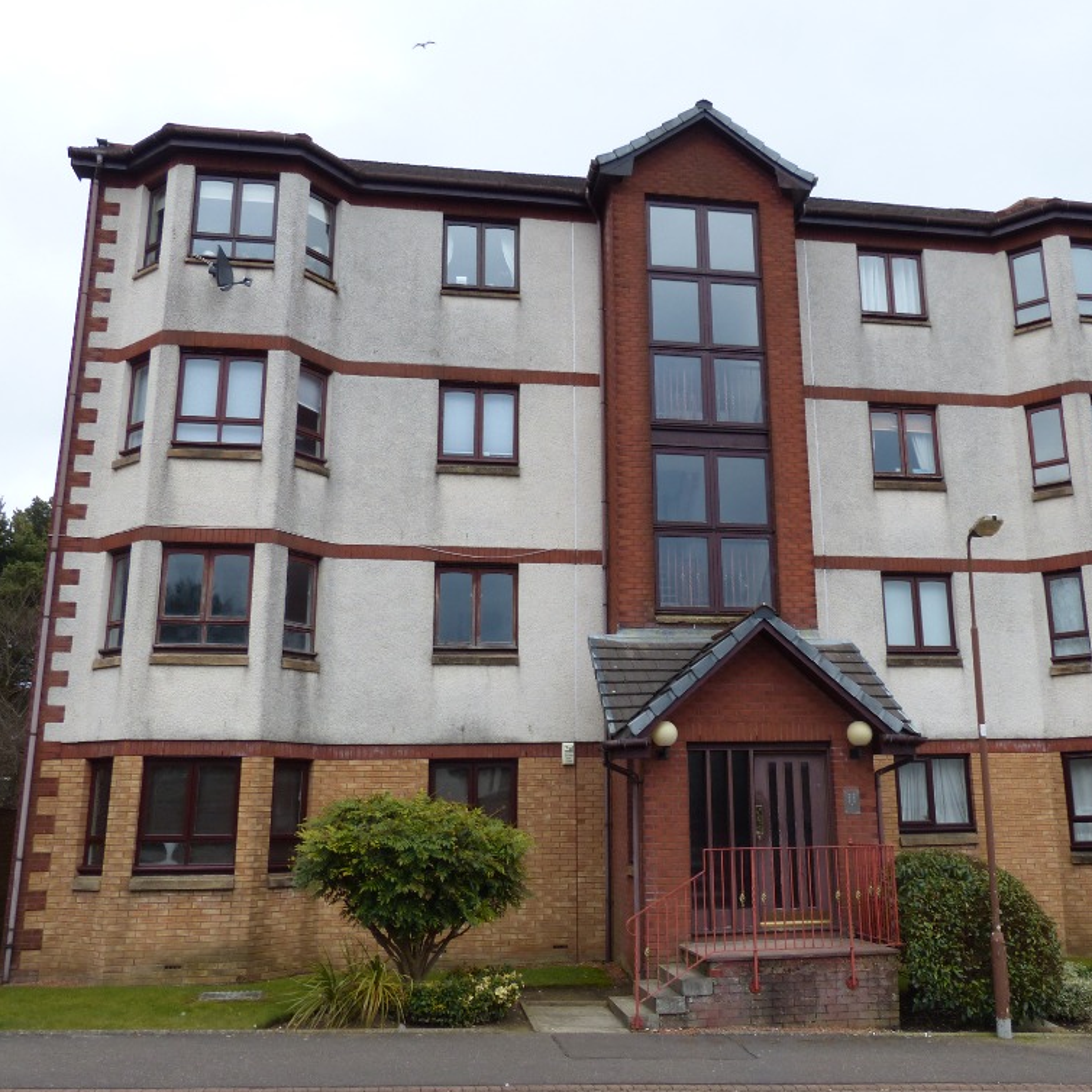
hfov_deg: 53.7
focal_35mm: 30
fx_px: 1071
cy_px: 552
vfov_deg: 54.0
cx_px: 643
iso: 100
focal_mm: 4.5
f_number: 4
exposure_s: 1/160
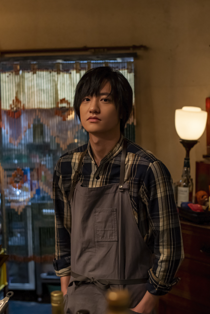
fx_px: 559
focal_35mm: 64
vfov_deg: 31.4
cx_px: 100
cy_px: 162
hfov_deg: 21.3
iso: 3200
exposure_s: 1/250
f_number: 2.8
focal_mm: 50
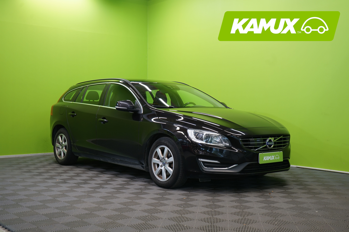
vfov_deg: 29.9
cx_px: 174
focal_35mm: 45
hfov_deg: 43.6
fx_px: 436
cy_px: 116
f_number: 5.6
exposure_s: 1/25
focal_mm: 45
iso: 400
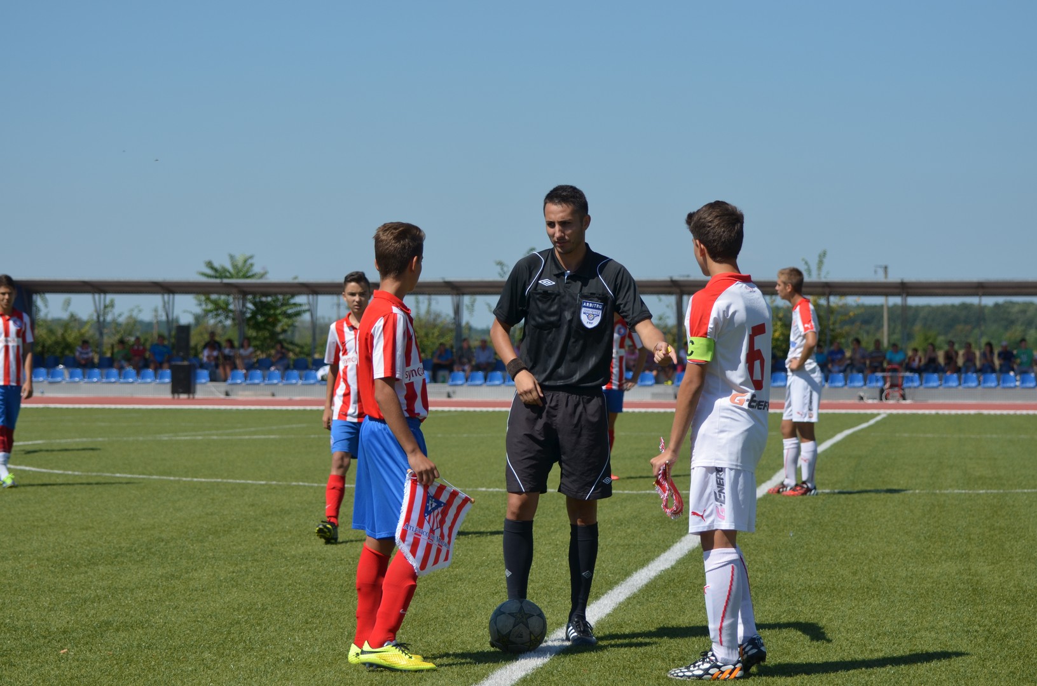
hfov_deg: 19.5
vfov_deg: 13.0
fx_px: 3018
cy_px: 343
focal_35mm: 105
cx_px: 518
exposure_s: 1/1250
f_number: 4.5
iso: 100
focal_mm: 70
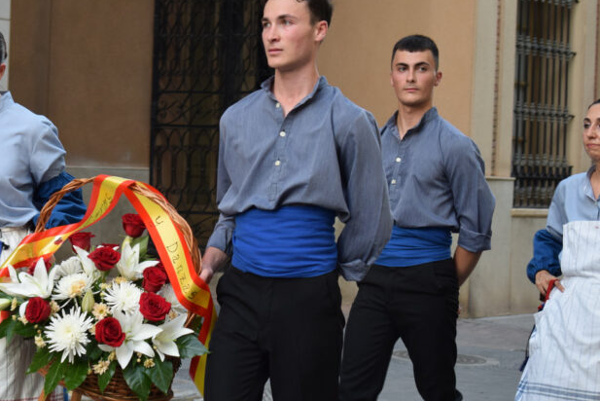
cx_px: 118
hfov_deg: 14.9
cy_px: 266
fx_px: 2281
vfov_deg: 10.0
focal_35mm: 137
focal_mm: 55
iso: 560
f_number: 5.6
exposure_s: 1/60
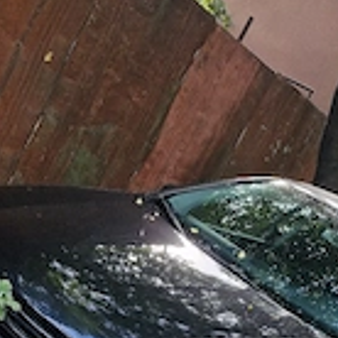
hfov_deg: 28.6
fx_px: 652
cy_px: 345
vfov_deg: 27.3
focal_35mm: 59
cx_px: 257
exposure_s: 1/182
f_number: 1.8
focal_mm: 5.54
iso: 64
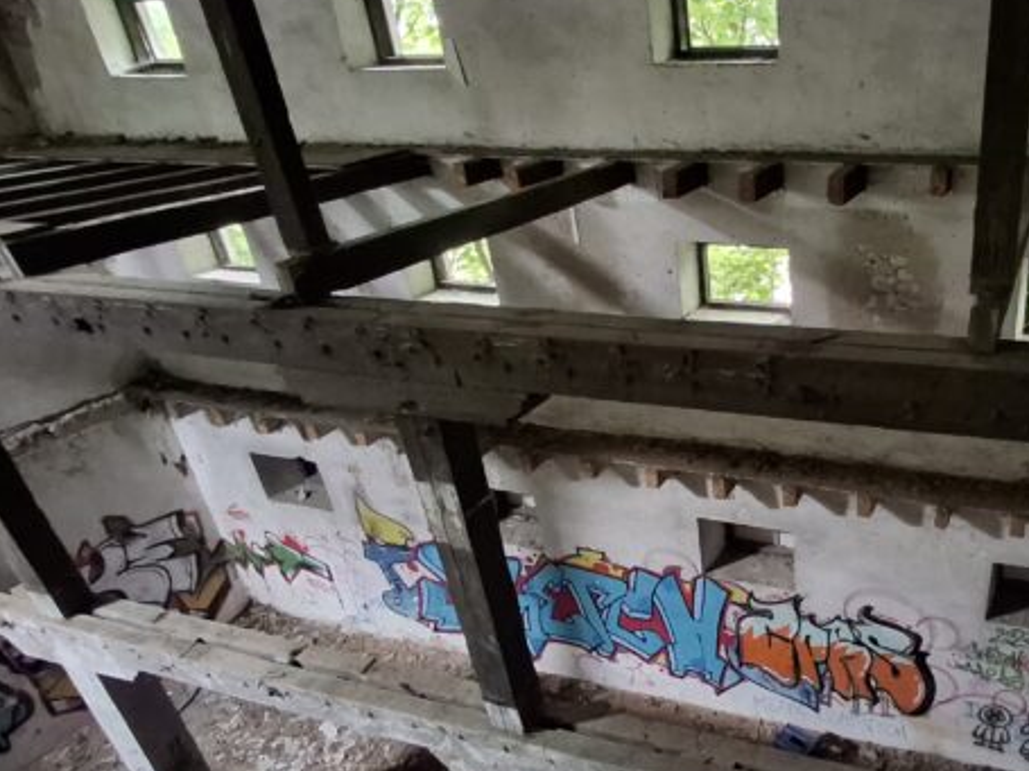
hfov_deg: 60.0
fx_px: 802
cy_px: 436
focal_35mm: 27
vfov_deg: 51.2
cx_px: 825
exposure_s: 1/20
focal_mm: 1.64
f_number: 2.2
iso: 400
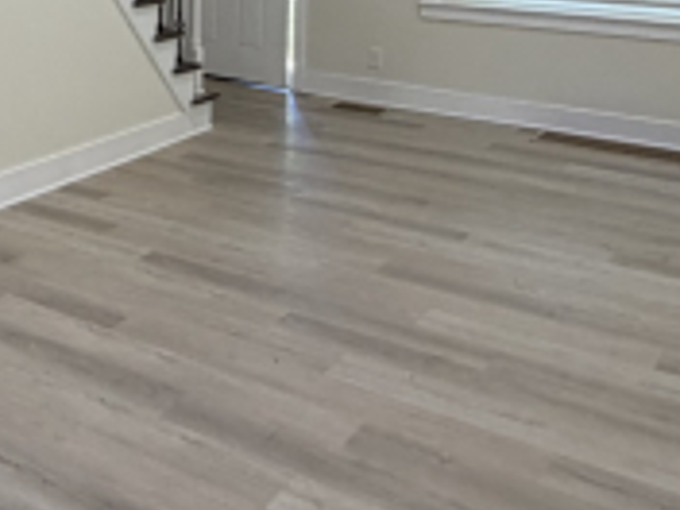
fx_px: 1041
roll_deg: -0.2
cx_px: -56
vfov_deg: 25.1
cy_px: -81
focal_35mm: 53
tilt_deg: -0.7
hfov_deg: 32.2
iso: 200
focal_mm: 2.22
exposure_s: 1/120
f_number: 2.2
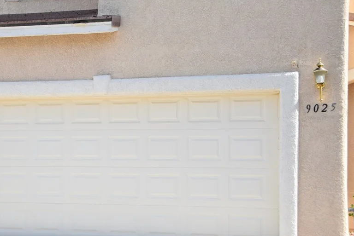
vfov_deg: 20.0
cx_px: 122
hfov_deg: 29.5
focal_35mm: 68
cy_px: 127
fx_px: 669
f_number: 10
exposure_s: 1/400
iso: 200
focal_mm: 34
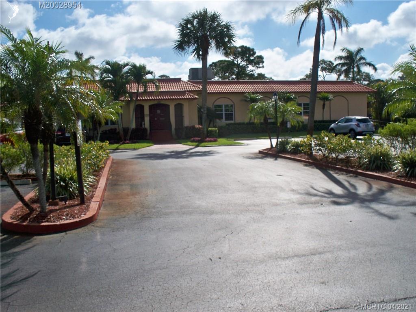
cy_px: 156
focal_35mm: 35
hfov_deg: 52.6
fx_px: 421
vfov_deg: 40.7
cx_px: 208
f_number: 4.8
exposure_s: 1/1250
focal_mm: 7.54
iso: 80
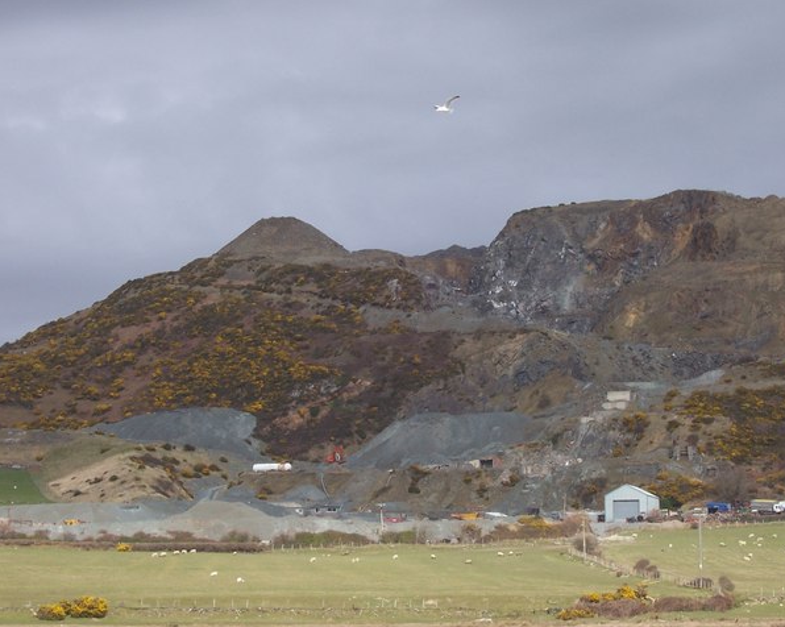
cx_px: 419
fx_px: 2484
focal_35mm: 107
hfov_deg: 18.0
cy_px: 312
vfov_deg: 14.4
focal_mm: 16.8
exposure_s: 1/180
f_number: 9.5
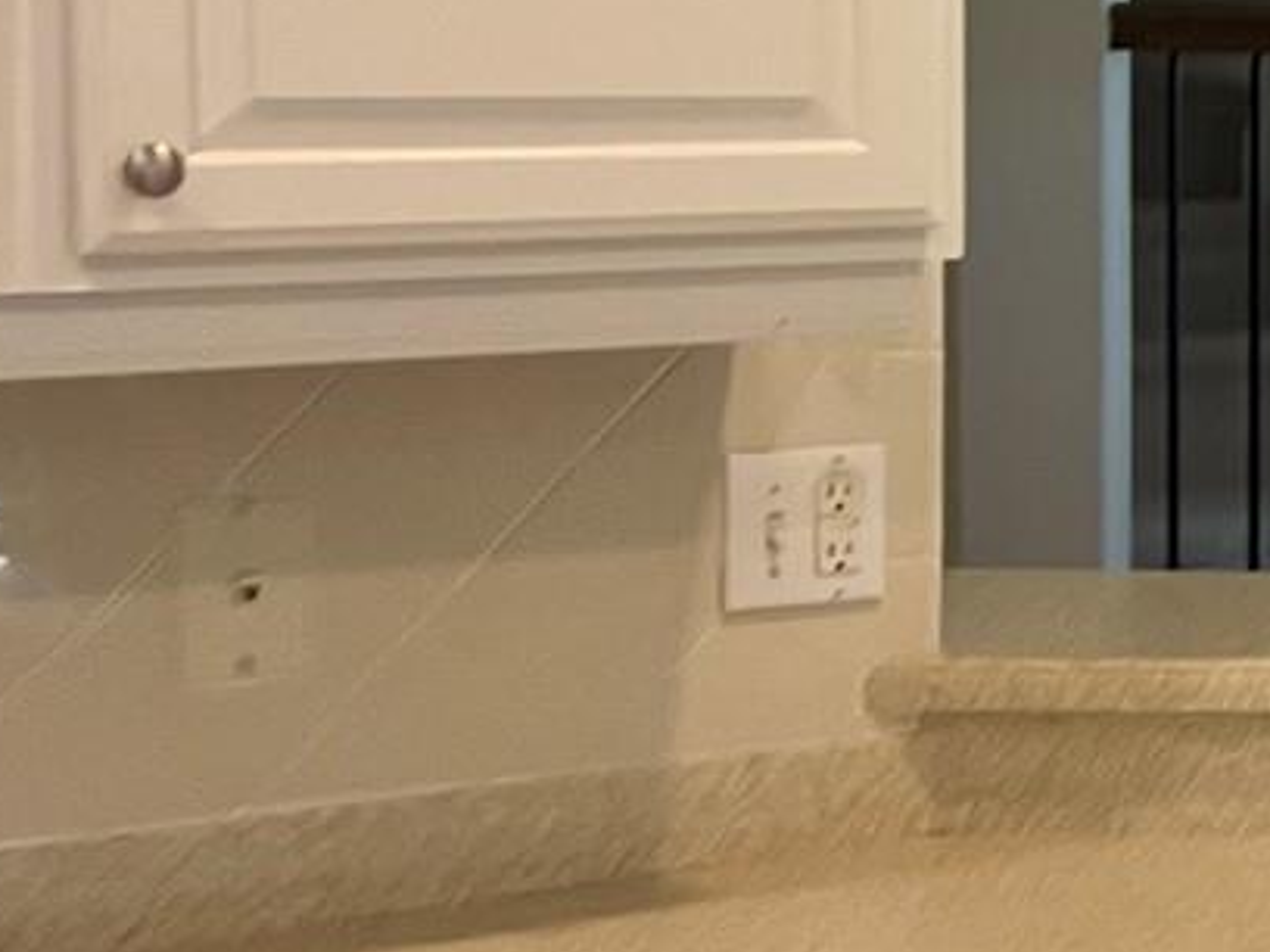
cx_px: 2394
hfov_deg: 15.9
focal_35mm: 102
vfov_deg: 14.4
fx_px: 3742
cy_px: 205
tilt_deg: -2.6
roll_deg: -4.4
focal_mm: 5.7
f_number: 1.5
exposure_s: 1/60
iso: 100
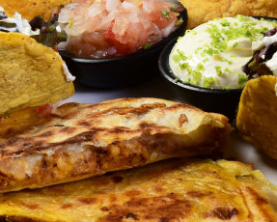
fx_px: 919
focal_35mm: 112
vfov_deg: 13.7
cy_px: 34
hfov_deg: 16.8
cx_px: 268
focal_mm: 56
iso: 250
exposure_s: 1/200
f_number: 18
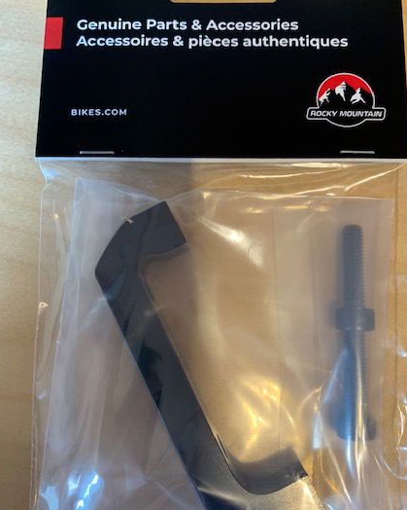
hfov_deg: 47.1
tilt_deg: -84.0
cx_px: 215
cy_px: 277
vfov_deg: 57.1
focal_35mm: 31
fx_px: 467
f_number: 1.8
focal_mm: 4.25
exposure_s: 1/50
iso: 125
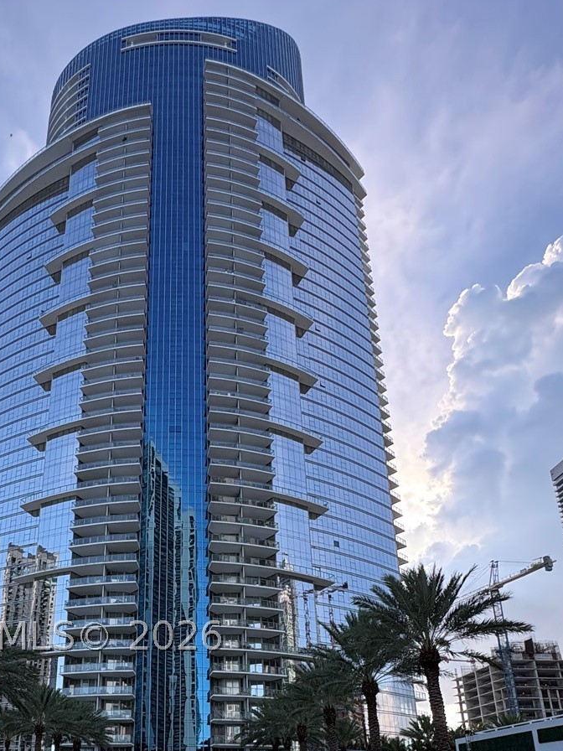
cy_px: 636
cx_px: 173
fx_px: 542
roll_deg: -0.4
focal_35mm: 25
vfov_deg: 61.5
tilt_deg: +17.2
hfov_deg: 53.4
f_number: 2.2
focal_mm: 2.22
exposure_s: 1/322
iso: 64
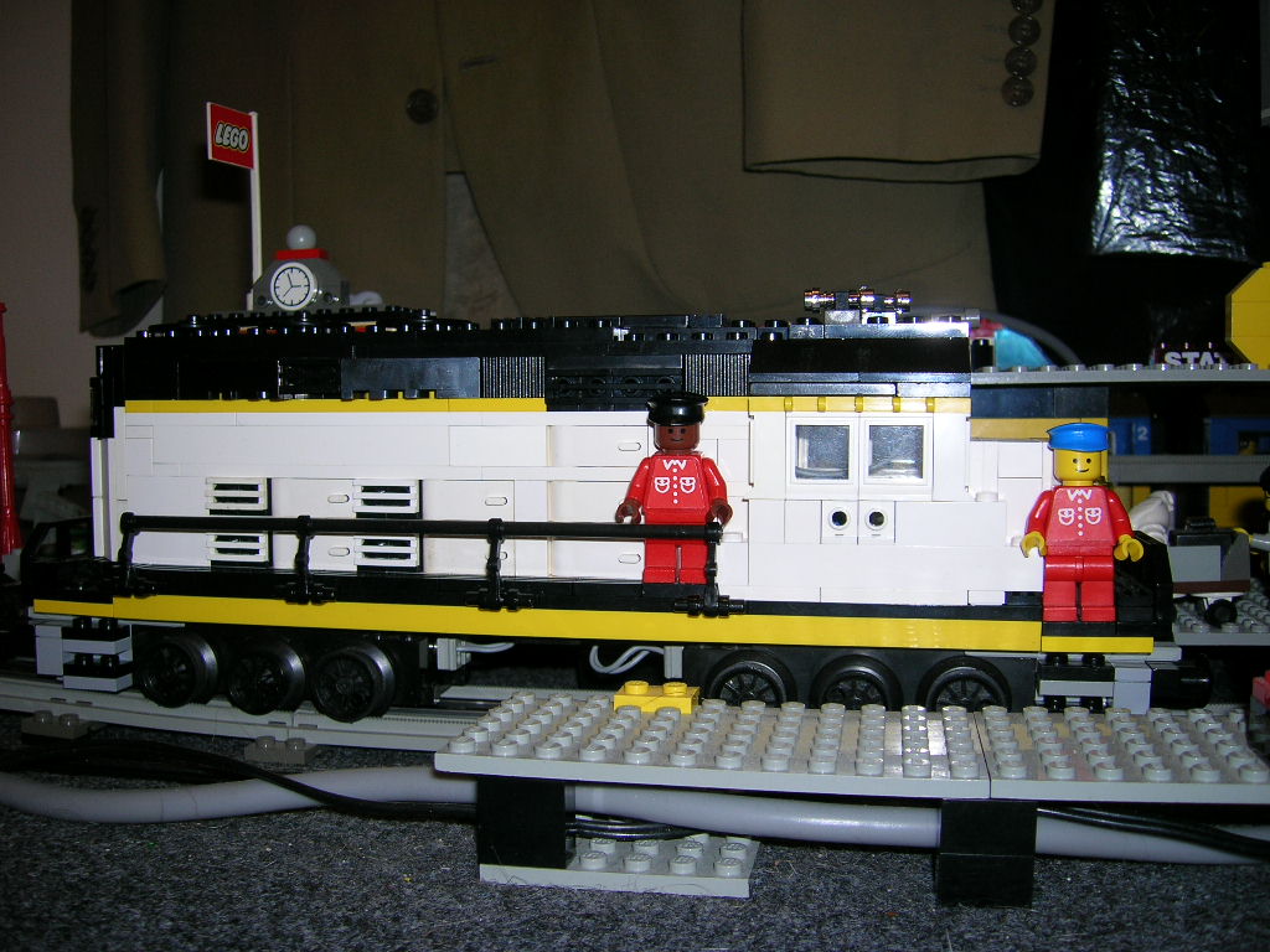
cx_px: 635
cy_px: 476
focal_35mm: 34
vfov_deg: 41.8
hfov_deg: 54.0
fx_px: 1247
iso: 50
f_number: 2.9
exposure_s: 1/60.1
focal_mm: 5.7
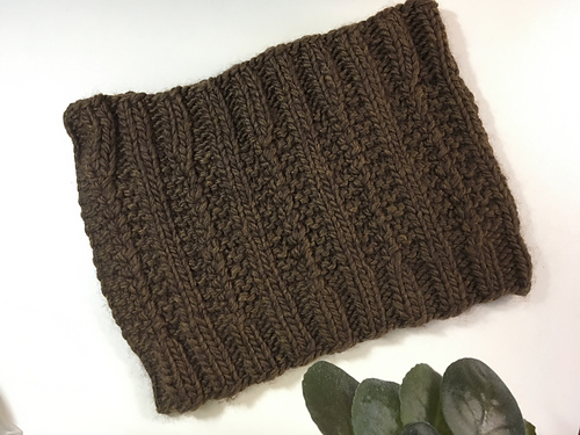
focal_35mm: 29
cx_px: 290
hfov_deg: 61.7
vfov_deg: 48.2
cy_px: 218
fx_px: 486
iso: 160
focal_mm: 4.15
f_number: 2.2
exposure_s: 1/30
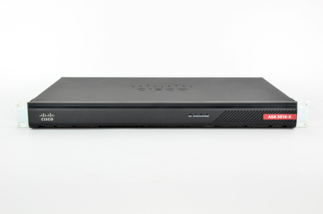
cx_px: 162
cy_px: 107
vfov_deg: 23.7
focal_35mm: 57
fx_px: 510
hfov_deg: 35.1
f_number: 29
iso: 100
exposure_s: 1.6
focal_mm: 38
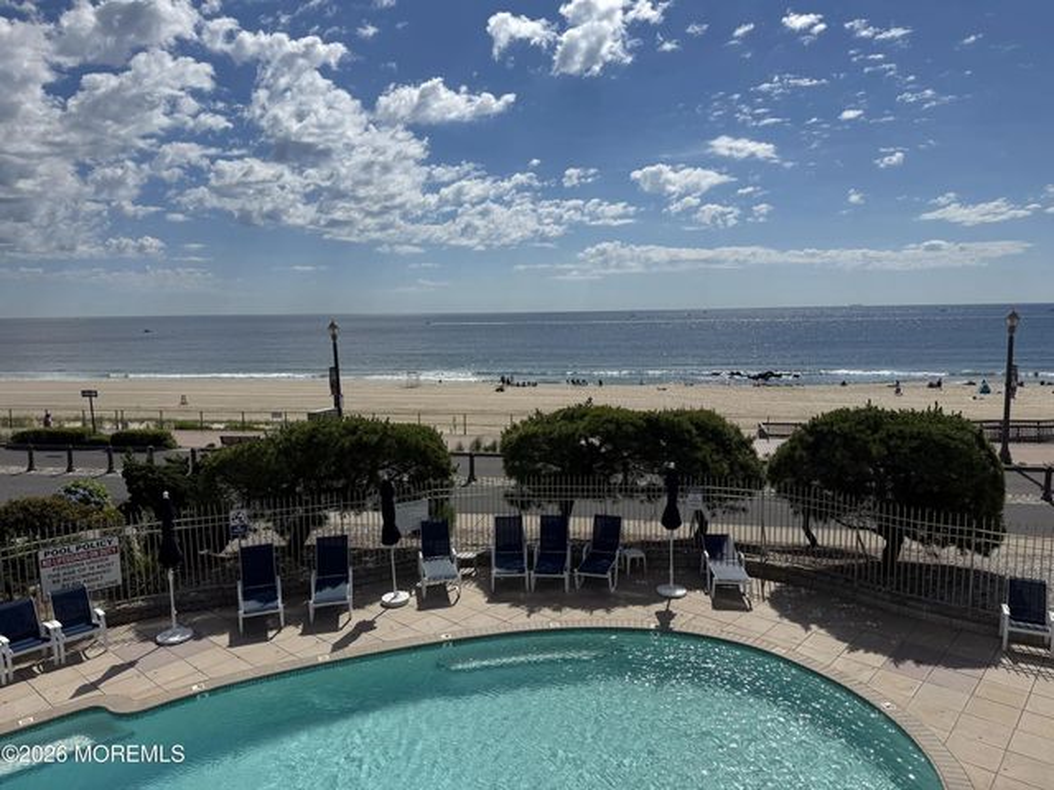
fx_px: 731
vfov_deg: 56.8
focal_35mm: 24
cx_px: 527
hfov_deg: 71.6
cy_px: 395
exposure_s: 1/14286
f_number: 1.78
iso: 80
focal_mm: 6.76
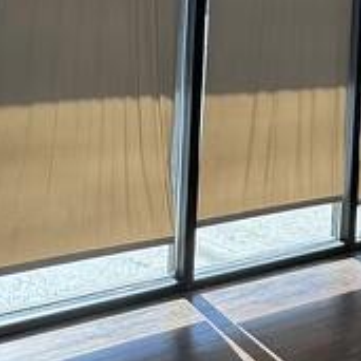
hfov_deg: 23.4
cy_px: -8
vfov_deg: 22.4
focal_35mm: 74
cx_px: 194
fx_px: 873
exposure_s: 1/214
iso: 40
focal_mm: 2.22
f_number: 2.2
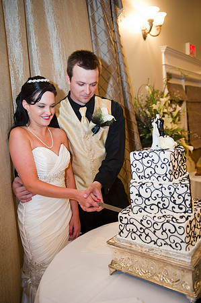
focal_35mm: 31
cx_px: 100
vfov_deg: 60.3
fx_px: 260
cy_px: 152
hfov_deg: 42.2
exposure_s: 1/60
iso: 1250
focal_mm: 31
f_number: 2.8
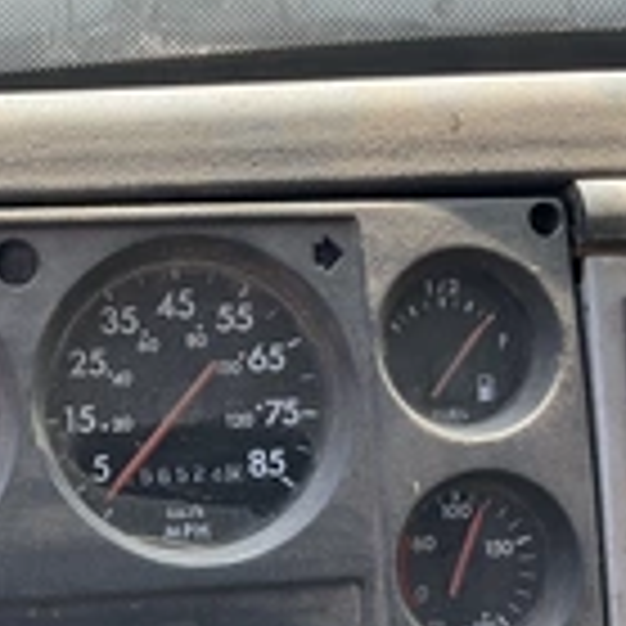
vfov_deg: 22.9
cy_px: 545
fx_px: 1514
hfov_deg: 22.8
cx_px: 68
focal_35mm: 74
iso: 25
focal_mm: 3
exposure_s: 1/145
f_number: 1.8
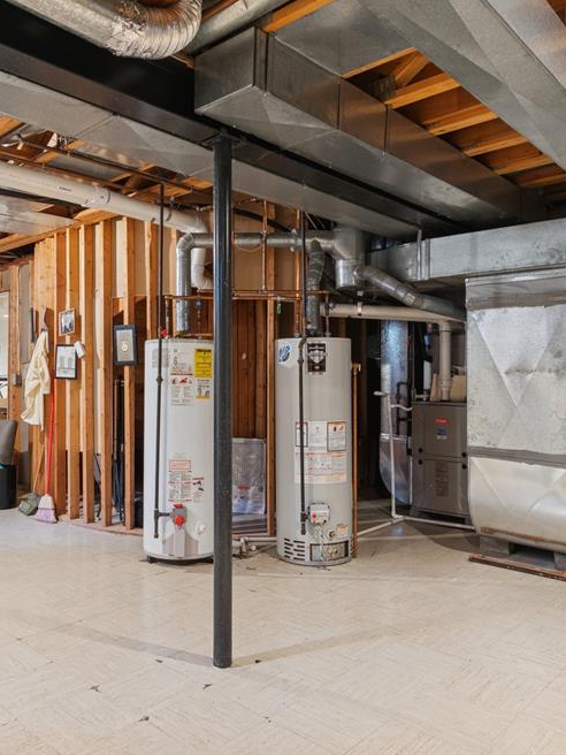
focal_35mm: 27
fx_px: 589
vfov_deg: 65.3
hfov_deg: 51.1
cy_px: 384
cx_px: 231
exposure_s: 1/2.5
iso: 400
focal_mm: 12
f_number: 8
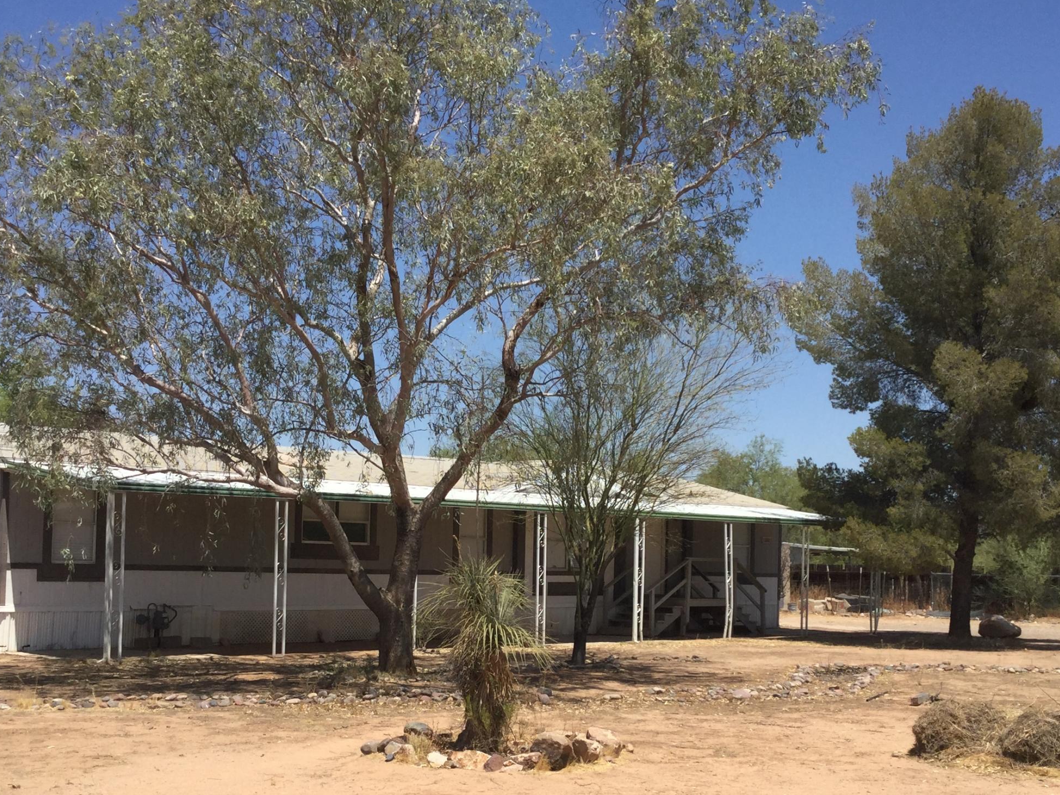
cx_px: 552
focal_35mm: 48
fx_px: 1470
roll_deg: -0.3
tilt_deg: +4.2
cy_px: 518
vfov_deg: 30.1
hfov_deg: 39.7
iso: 25
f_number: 2.4
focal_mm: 3.3
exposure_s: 1/1404
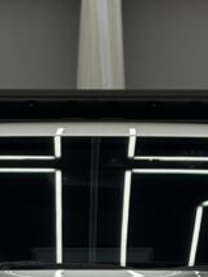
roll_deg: +0.3
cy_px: 270
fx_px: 2011
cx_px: 93
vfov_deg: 7.9
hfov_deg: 5.9
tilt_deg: +3.1
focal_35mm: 251
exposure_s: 1/581
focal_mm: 5.96
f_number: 1.6
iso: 40
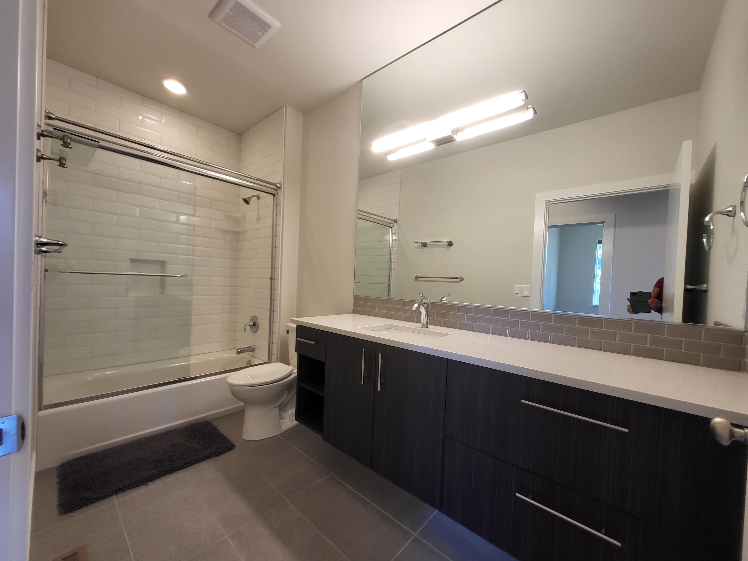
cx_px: 374
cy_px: 280
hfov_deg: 106.2
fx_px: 281
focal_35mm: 13
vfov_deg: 89.9
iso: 125
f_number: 2.2
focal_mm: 1.74
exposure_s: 1/60
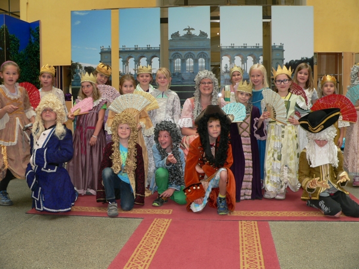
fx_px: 373
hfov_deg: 51.4
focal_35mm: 36
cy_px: 134
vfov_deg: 39.7
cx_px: 180
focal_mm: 6
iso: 80
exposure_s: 1/60
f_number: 2.8
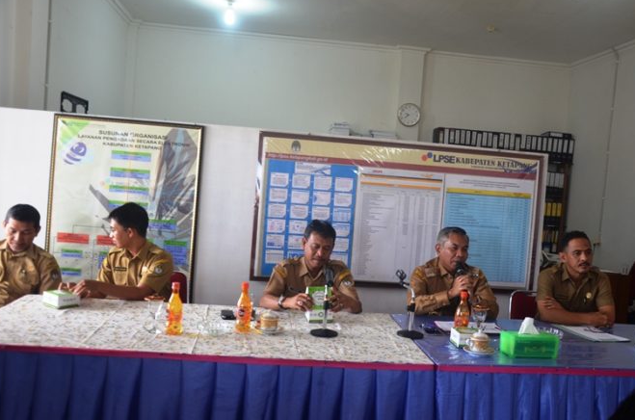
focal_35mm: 34
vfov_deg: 39.2
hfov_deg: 56.6
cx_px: 323
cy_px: 212
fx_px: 590
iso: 500
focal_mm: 21
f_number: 4
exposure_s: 1/60
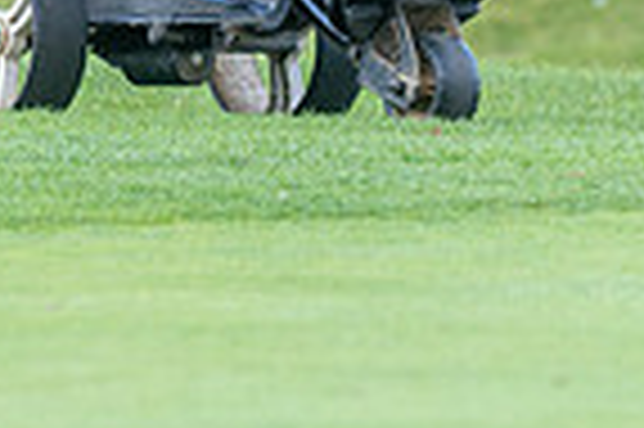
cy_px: -405
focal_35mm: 1827
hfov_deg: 1.1
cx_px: -306
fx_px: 32645
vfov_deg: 0.8
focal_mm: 300
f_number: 5.6
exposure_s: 1/320
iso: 250
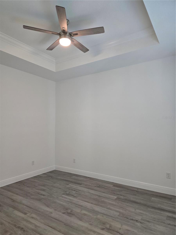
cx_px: 88
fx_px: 156
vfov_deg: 73.9
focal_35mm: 23
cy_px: 118
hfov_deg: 58.9
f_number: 1.7
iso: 200
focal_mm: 6.3
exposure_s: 1/100
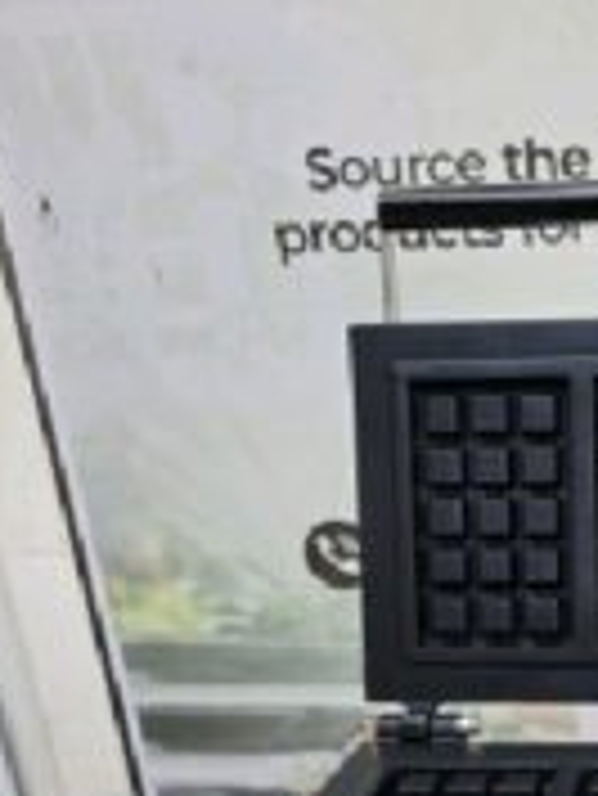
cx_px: 656
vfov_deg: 35.1
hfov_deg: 26.0
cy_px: 684
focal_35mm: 52
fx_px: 1196
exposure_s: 1/182
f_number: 1.7
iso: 20
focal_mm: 6.3
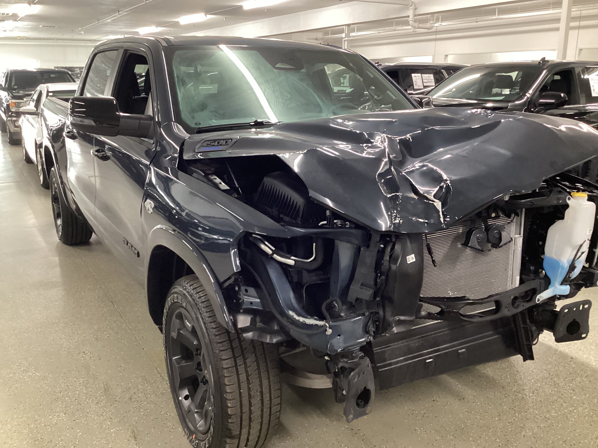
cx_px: 299
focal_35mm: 31
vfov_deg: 45.4
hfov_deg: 58.4
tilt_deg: -15.9
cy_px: 224
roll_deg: -0.2
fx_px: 536
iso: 400
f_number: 2.4
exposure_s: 1/40
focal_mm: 3.3
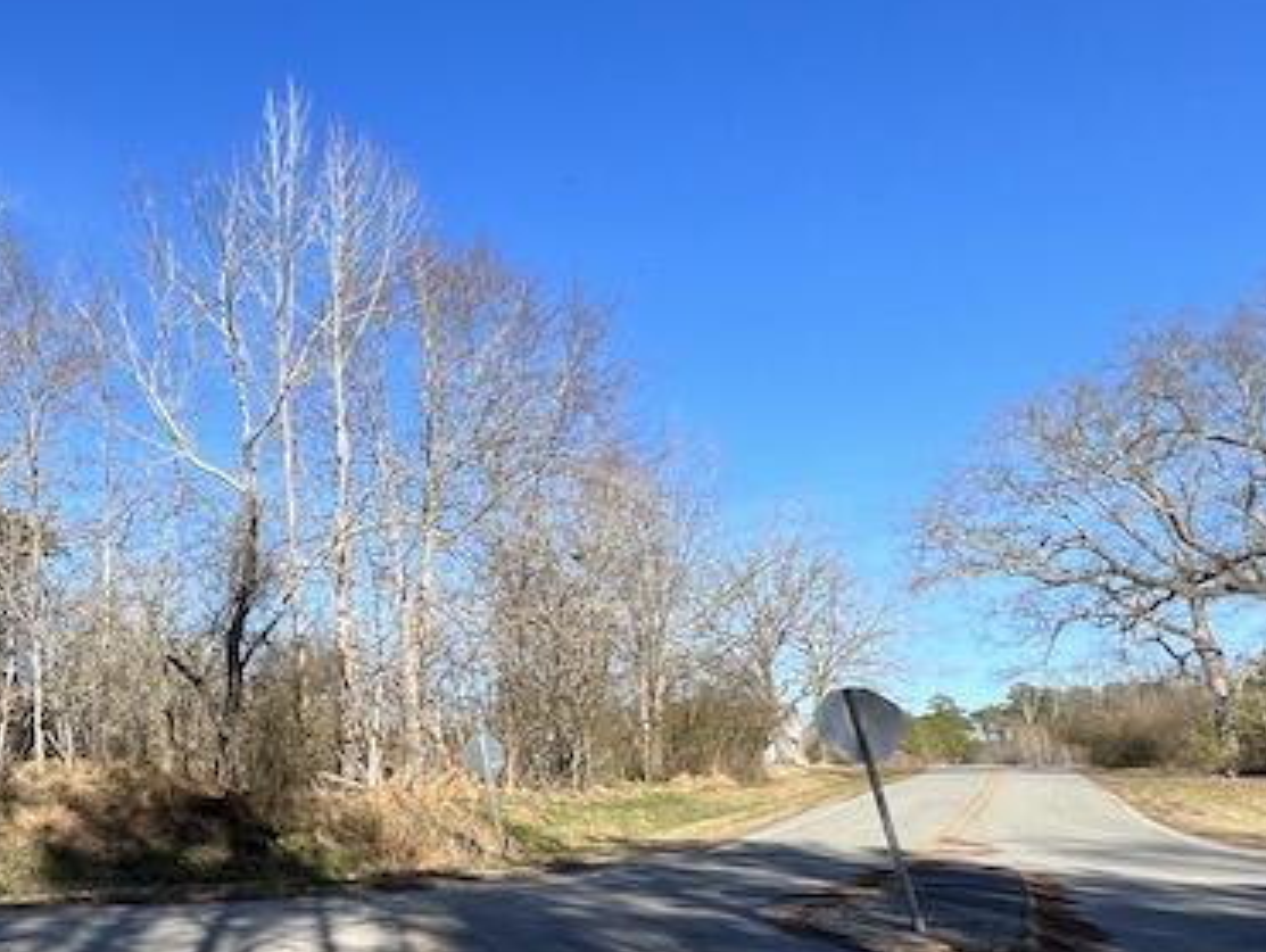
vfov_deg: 49.6
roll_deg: +0.6
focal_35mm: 28
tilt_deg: +10.9
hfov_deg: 52.3
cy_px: 563
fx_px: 1025
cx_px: 38
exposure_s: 1/927
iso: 32
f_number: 1.8
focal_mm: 1.57
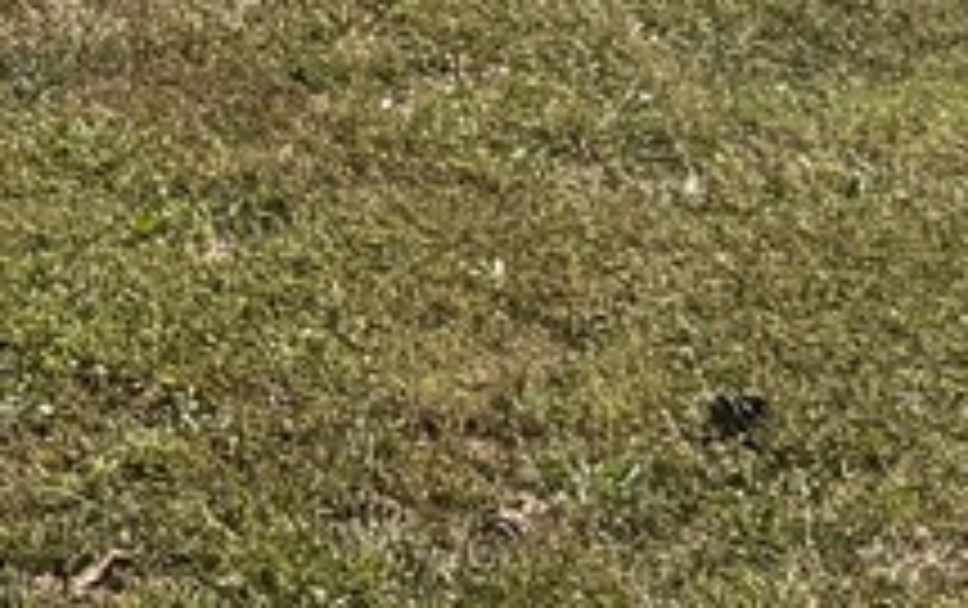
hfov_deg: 11.9
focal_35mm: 170
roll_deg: +0.7
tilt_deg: -1.8
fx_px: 4491
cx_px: -297
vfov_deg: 7.1
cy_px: -995
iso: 80
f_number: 1.78
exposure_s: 1/4975
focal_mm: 6.76
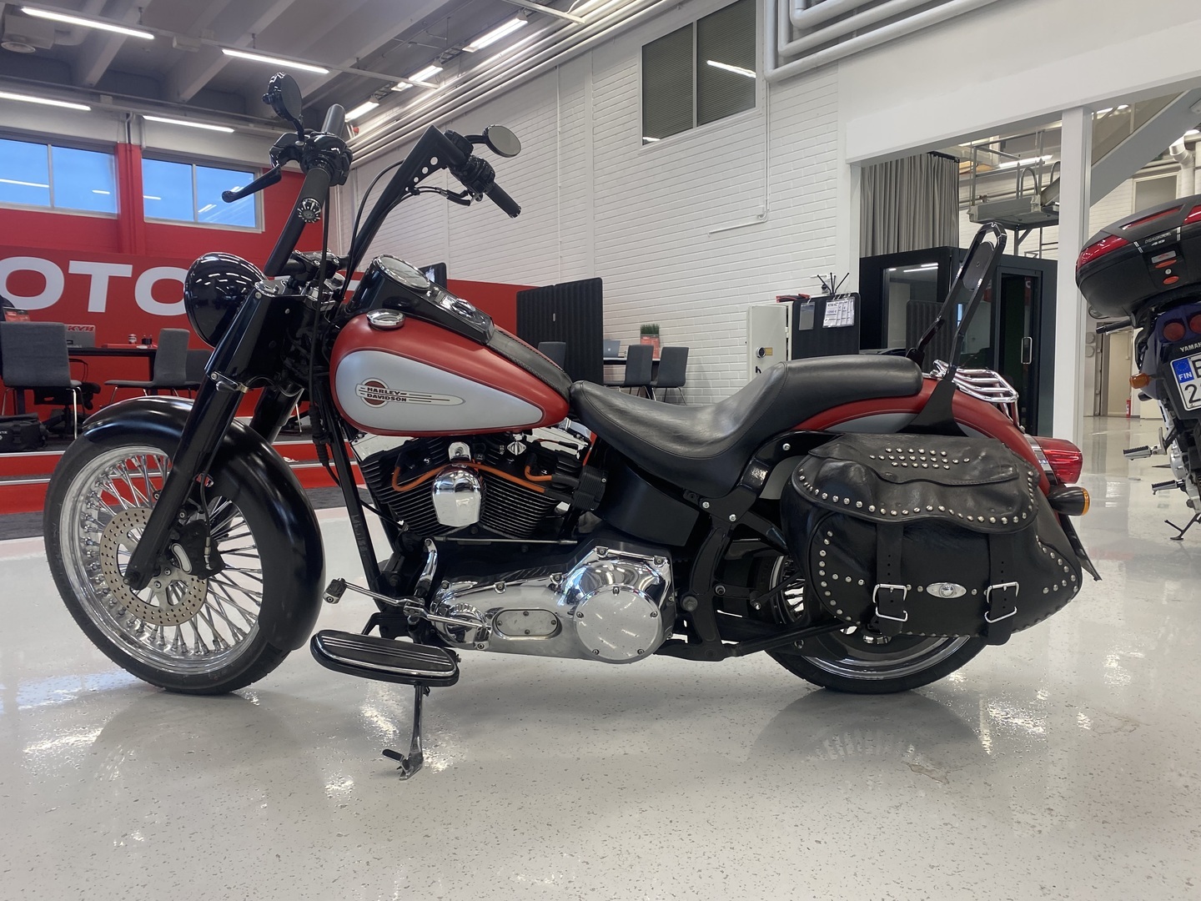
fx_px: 902
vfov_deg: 53.1
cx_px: 600
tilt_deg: -2.2
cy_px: 450
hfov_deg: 67.3
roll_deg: +0.8
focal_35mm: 26
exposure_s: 1/100
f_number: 1.8
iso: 125
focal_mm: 4.25
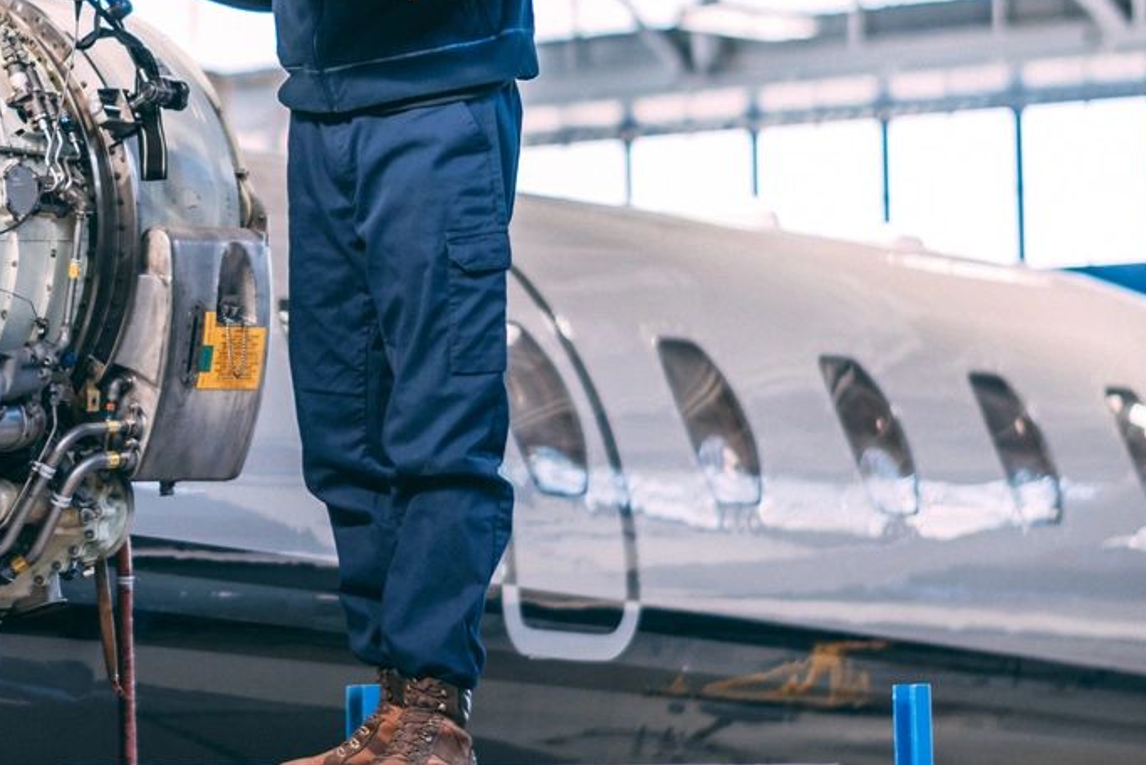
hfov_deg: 11.3
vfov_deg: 7.6
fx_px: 5732
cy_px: 75
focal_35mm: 180
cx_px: 91
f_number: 1.4
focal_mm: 58
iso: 200
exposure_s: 1/320
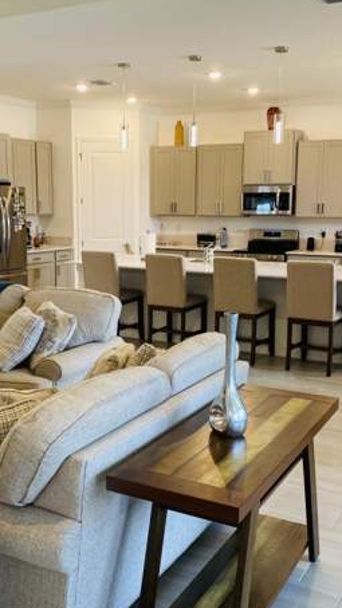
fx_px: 645
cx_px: 150
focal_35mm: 40
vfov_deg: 50.5
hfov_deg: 29.7
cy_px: 314
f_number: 1.8
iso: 100
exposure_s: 1/60
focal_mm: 4.25
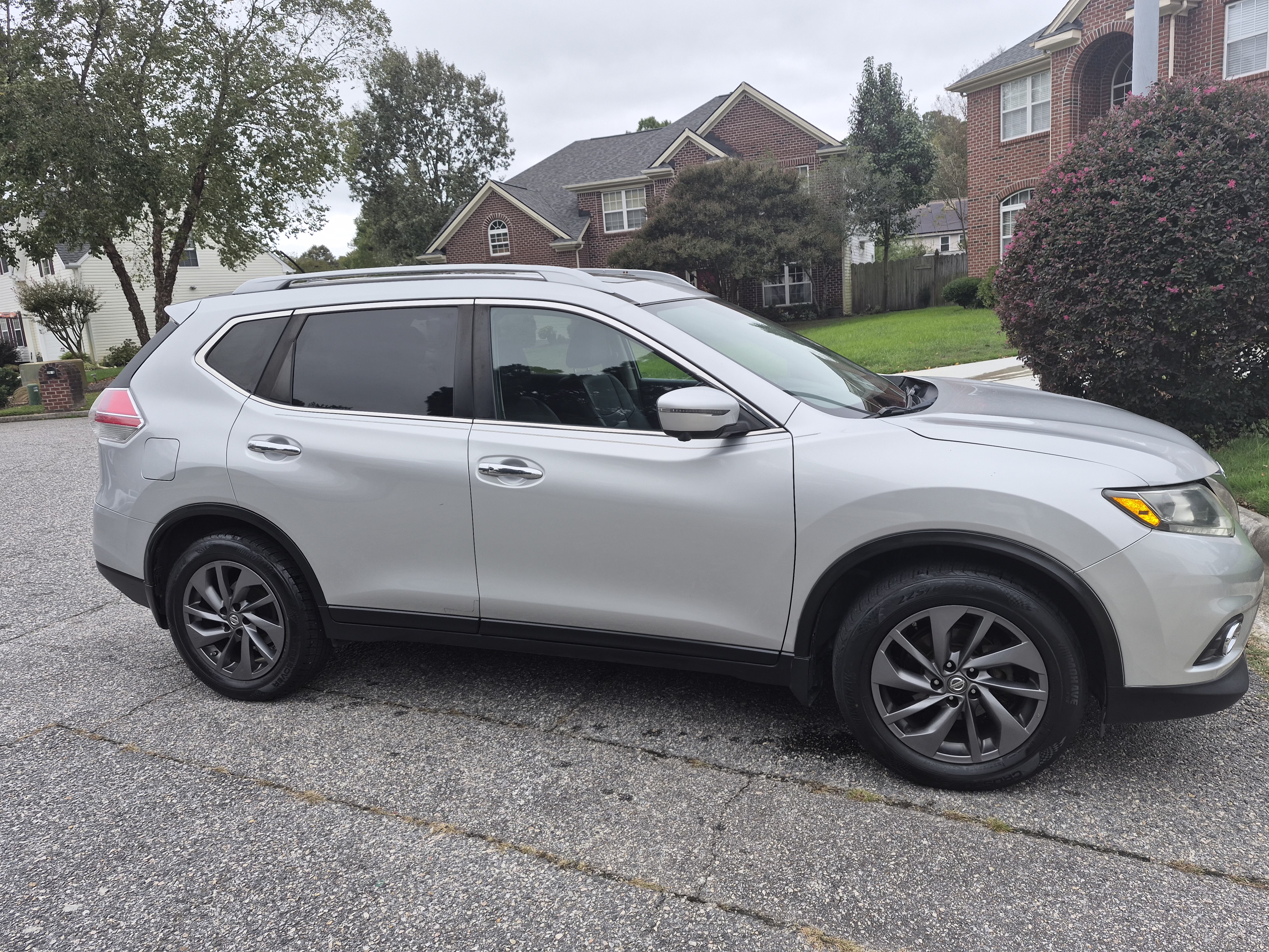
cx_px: 634
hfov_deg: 73.9
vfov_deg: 58.9
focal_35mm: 23
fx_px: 843
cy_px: 476
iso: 25
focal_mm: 5.4
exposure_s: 1/361
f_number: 1.8
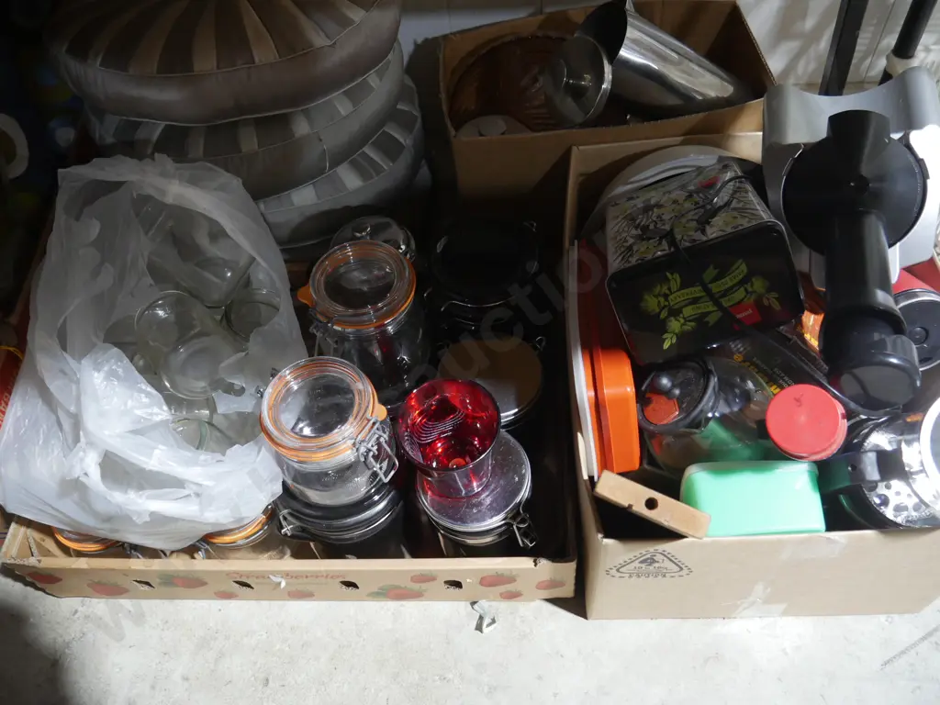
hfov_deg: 63.4
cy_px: 352
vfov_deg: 49.7
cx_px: 470
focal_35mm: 28
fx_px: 760
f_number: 3.5
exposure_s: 1/60
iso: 1250
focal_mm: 14
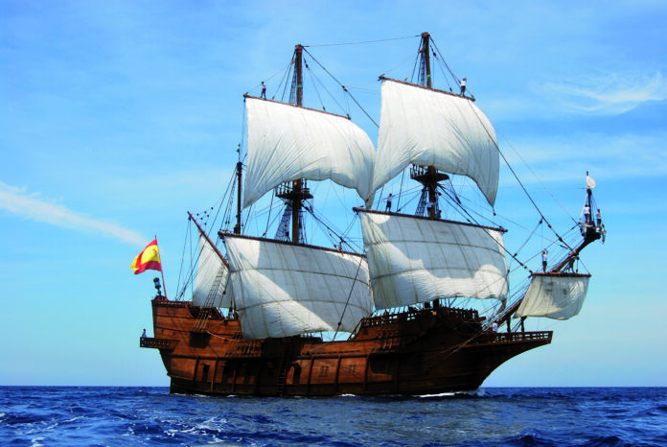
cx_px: 334
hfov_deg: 38.8
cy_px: 224
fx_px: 946
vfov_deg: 26.6
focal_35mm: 51
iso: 100
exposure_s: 1/320
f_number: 9
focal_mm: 34
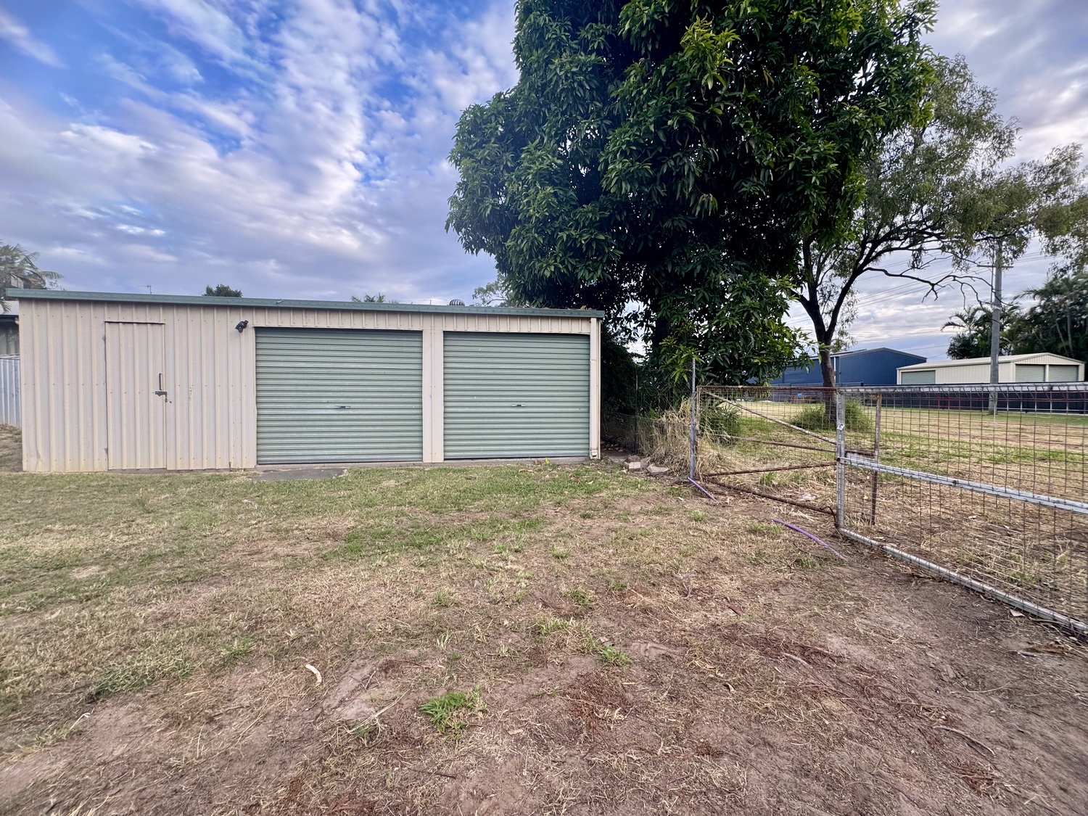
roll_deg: +0.0
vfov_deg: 85.7
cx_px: 544
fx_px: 440
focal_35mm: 14
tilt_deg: -0.8
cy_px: 408
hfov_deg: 102.1
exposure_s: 1/134
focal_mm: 2.22
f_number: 2.2
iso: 40
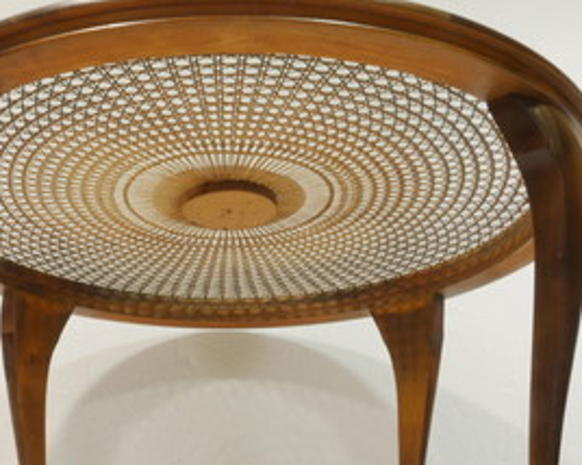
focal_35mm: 56
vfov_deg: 26.9
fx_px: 964
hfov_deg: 33.4
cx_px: 217
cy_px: 313
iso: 200
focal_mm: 15
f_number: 22
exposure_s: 1/3
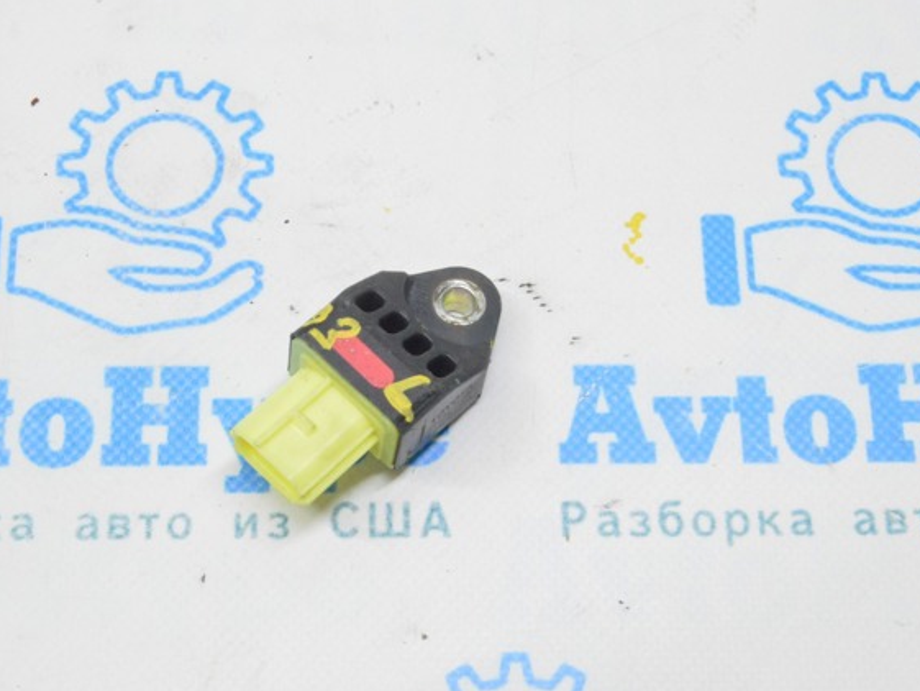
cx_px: 418
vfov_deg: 21.3
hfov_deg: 28.1
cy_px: 347
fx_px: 1834
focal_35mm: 69
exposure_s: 1/15
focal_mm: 42
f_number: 20
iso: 6400
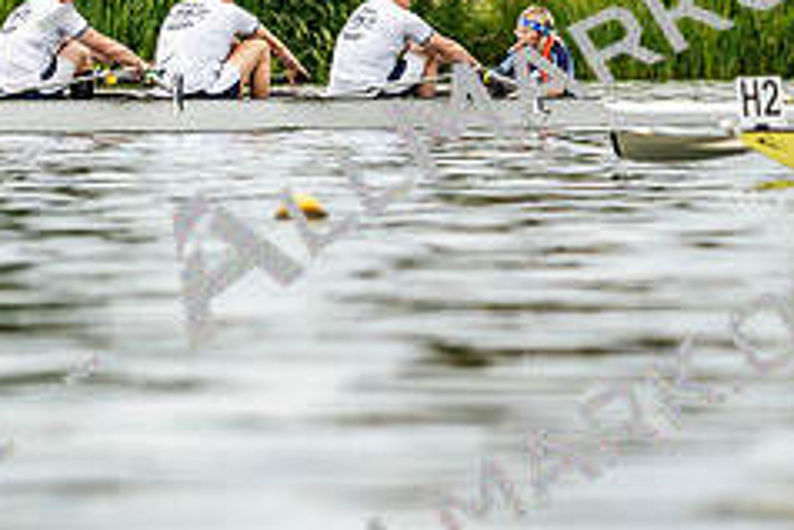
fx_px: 19442
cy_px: 35
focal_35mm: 881
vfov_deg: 1.6
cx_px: -113
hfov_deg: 2.3
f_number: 6.3
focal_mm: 362
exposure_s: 1/2000
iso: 400
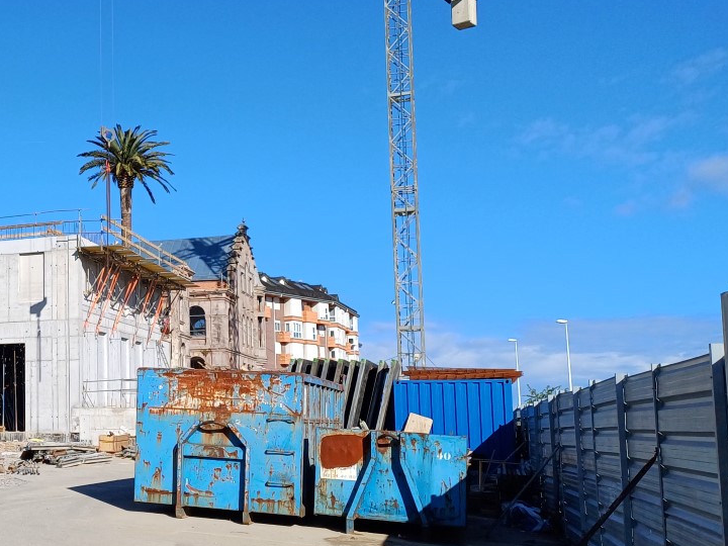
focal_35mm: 50
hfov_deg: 35.2
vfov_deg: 29.1
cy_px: 309
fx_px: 1052
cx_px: 29
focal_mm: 4.65
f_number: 1.8
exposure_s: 1/1460
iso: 50
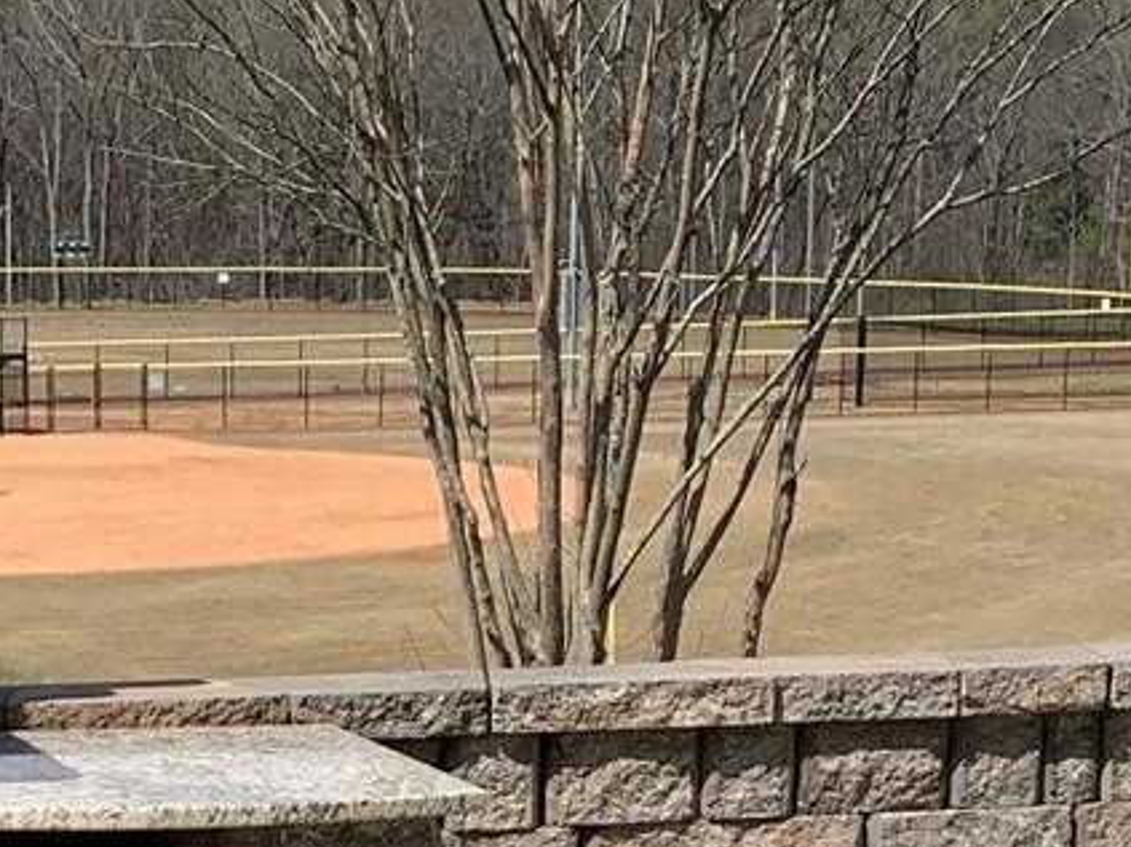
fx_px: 4116
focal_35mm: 126
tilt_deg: -12.0
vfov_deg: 11.5
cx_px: -3
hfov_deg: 15.4
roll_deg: +0.5
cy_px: 1015
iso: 25
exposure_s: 1/3289
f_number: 1.8
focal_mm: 4.25
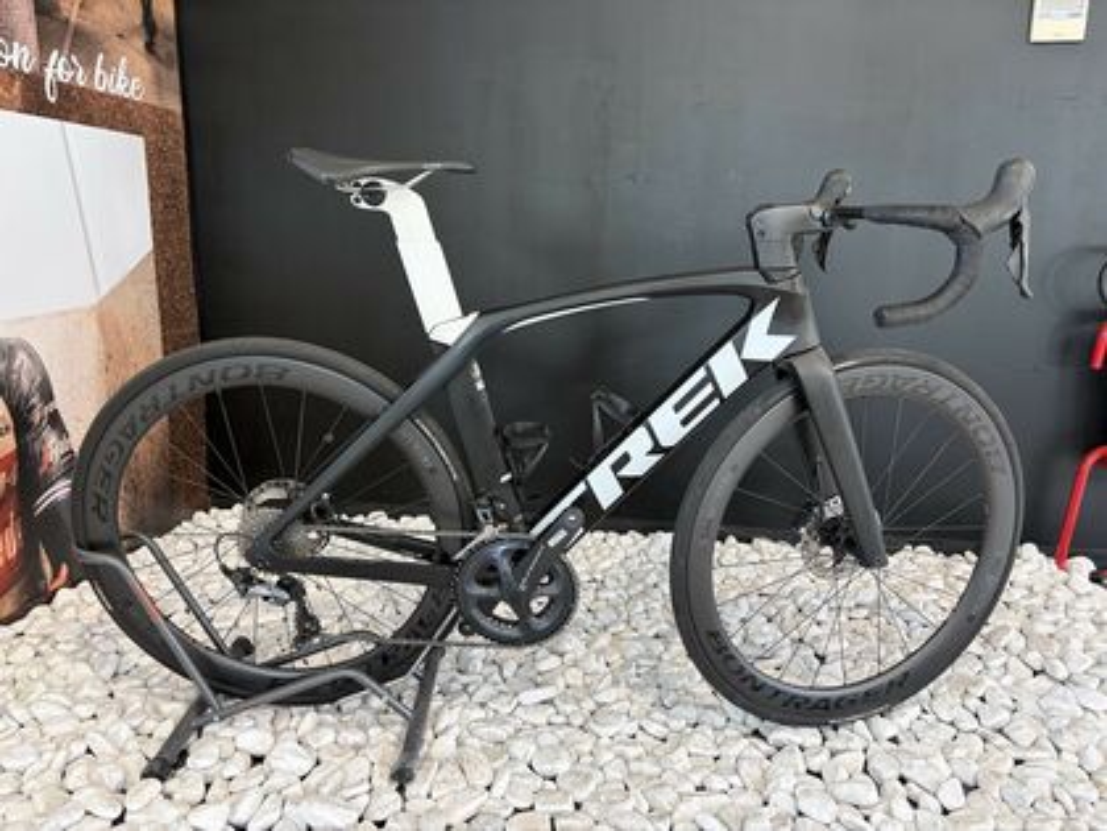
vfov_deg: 53.1
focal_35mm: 26
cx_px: 554
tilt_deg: -10.7
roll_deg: -0.3
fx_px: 831
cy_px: 416
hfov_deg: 67.3
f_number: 1.6
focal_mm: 5.96
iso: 125
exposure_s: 1/50
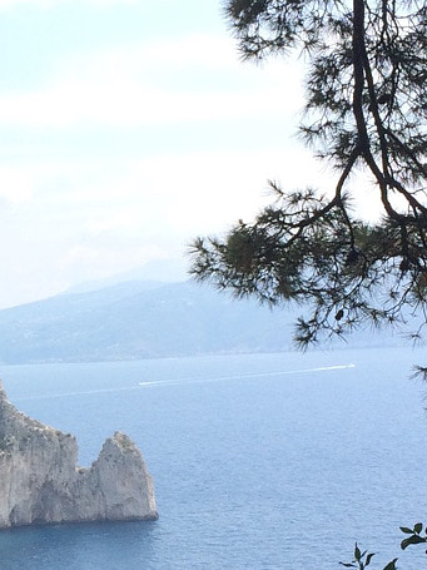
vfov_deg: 19.2
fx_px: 1678
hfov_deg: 13.9
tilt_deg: -0.3
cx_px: -130
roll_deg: +2.9
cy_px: 360
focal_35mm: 102
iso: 32
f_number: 2.2
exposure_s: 1/1172
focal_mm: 4.15
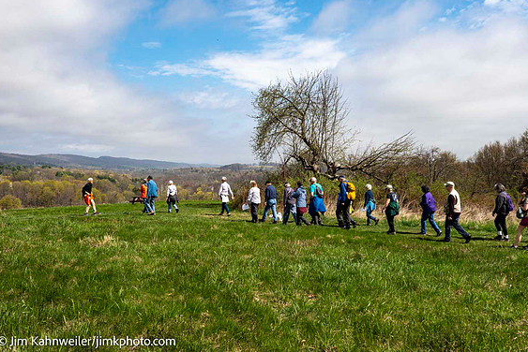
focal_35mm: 35
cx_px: 269
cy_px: 172
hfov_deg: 54.4
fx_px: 514
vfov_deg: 37.9
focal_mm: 12.76
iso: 100
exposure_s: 1/500
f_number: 6.3
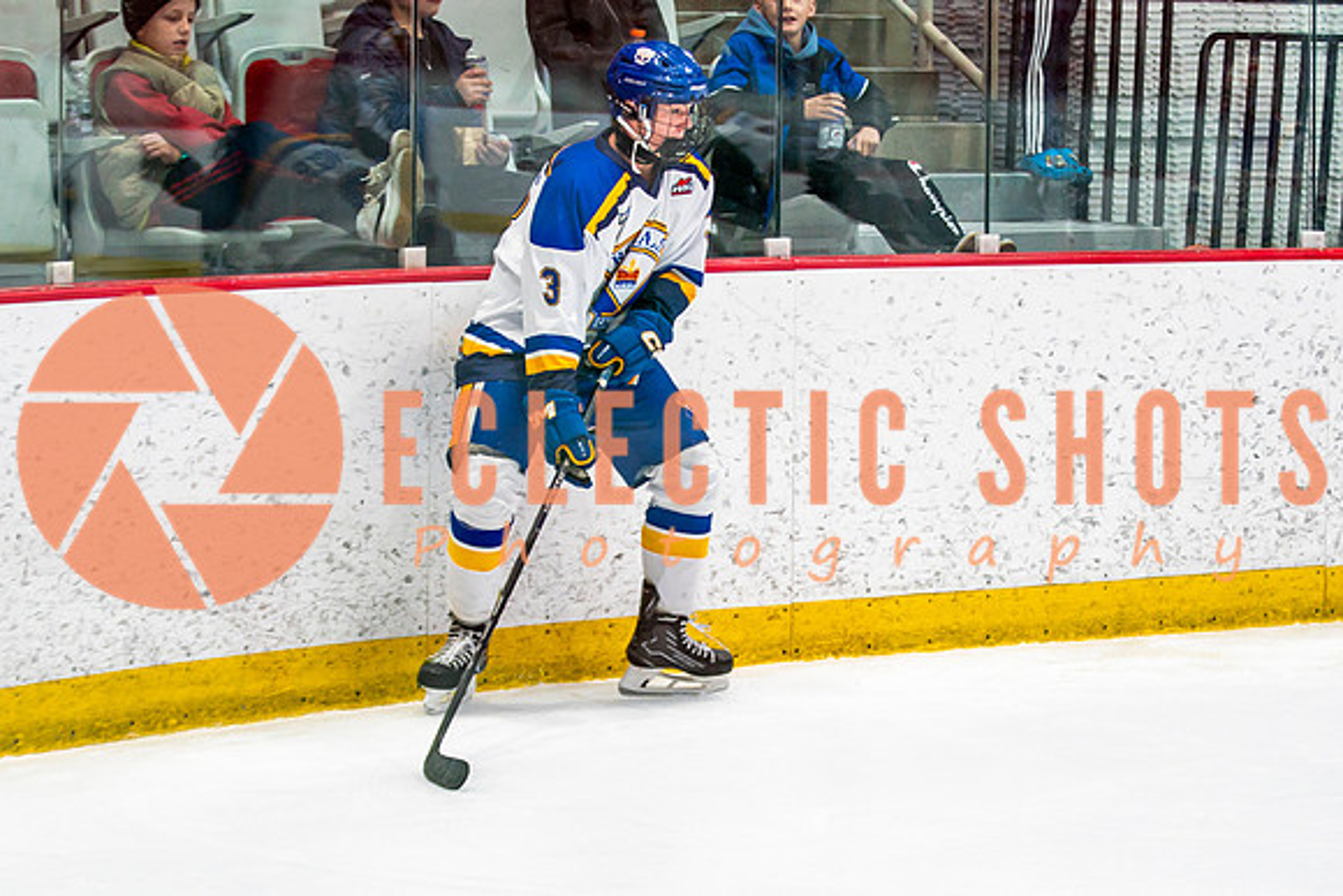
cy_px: 458
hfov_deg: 14.4
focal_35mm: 143
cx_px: 667
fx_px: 5323
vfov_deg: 9.6
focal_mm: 80
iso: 500
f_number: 2.8
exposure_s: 1/640
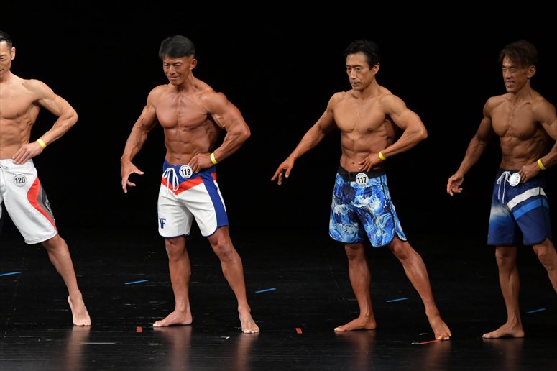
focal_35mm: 270
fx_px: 4176
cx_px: 278
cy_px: 186
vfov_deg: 5.1
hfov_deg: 7.6
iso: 3200
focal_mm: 180
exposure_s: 1/400
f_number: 5.6
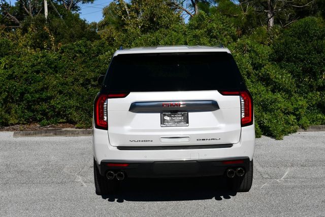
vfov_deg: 21.3
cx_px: 162
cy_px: 108
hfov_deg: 31.4
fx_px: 578
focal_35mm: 64
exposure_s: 1/400
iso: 100
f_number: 10
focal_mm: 32
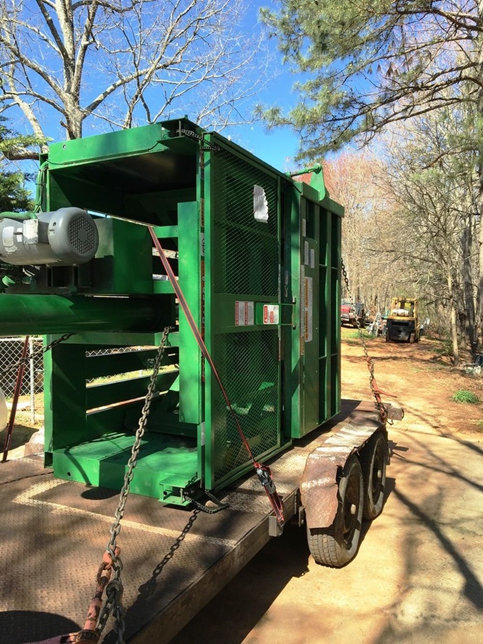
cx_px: 242
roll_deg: +2.8
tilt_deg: +0.4
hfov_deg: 48.2
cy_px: 322
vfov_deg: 61.7
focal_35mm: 29
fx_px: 540
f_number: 2.2
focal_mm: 4.15
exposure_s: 1/481
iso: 25
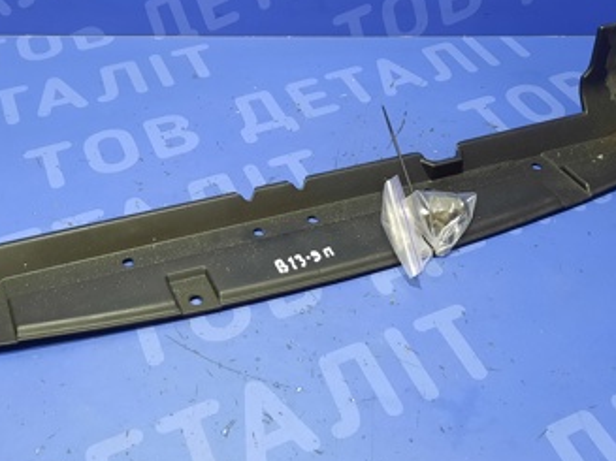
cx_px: 224
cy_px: 184
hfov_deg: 38.6
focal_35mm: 49
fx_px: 872
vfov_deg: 29.6
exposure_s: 1/33
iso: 400
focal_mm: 4.6
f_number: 2
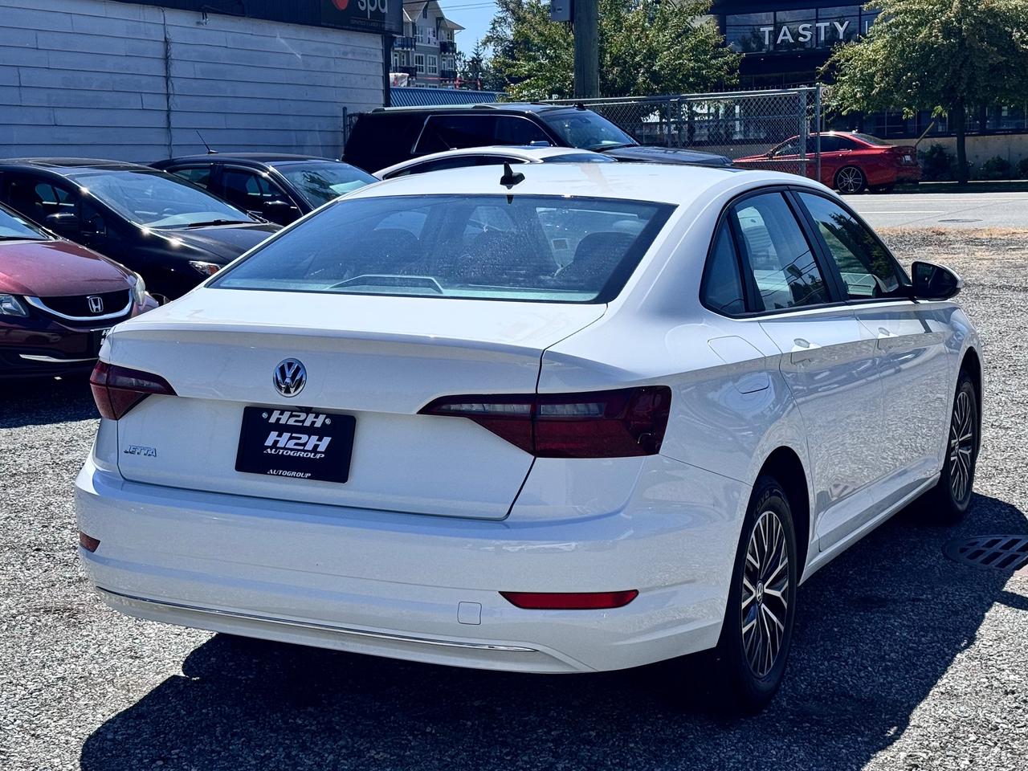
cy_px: 386
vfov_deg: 30.3
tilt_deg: -4.7
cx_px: 514
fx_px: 1425
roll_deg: +1.9
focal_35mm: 48
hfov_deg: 39.7
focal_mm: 6.76
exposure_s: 1/5376
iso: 64
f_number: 1.78
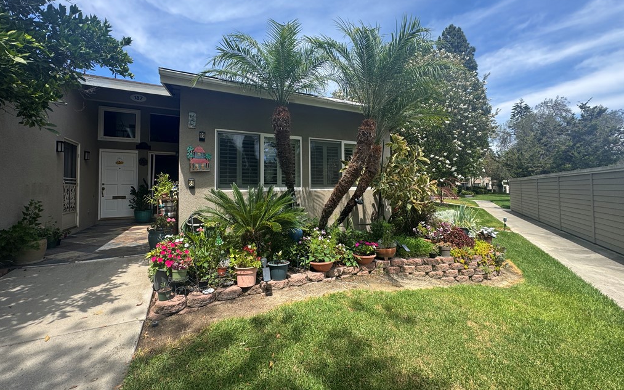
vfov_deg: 74.6
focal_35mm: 15
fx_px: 255
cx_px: 314
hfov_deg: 101.5
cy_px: 178
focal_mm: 2.22
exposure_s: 1/512
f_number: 2.2
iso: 40
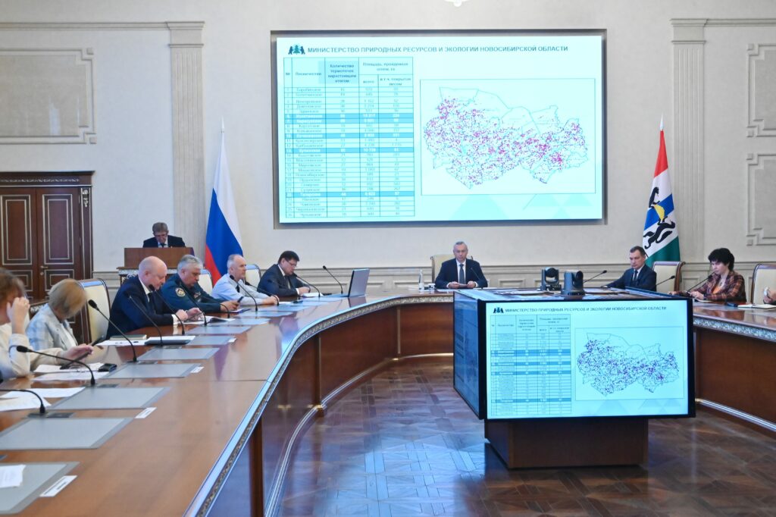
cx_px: 388
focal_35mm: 40
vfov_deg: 33.4
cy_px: 258
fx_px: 862
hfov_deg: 48.5
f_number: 13
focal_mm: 40
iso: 6400
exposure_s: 1/160
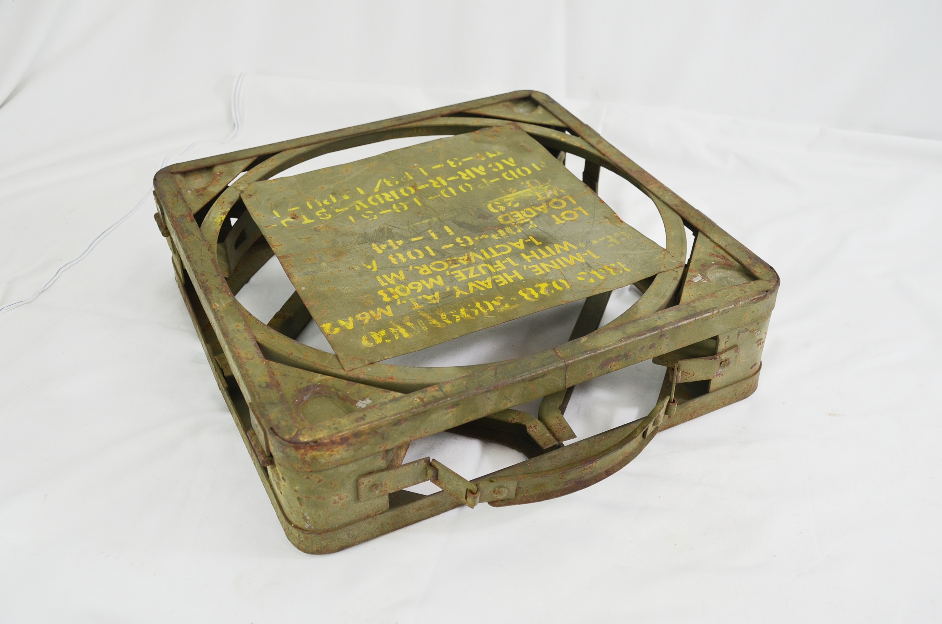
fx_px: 1018
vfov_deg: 34.1
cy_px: 312
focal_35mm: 39
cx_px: 471
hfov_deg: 49.6
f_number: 5.6
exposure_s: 1/125
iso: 280
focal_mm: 26
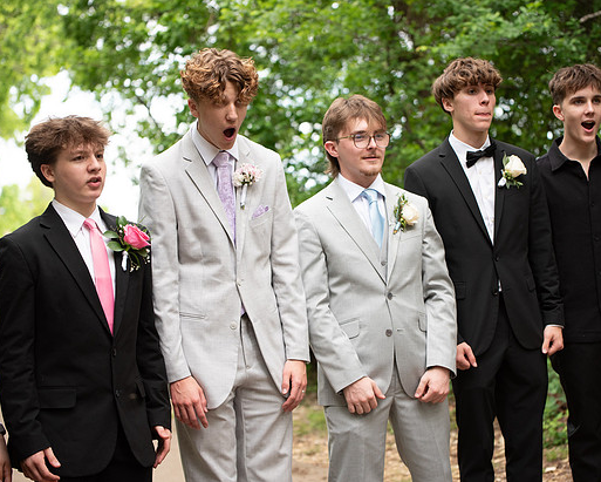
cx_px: 350
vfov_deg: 18.5
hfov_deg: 23.0
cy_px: 237
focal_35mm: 83
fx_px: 1477
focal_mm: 70
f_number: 2.8
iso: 500
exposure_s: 1/640
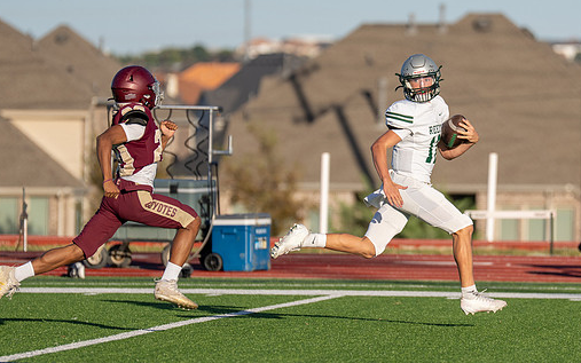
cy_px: 185
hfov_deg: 4.9
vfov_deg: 3.1
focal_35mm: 426
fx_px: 6746
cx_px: 406
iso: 160
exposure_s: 1/3200
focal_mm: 200
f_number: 2.8
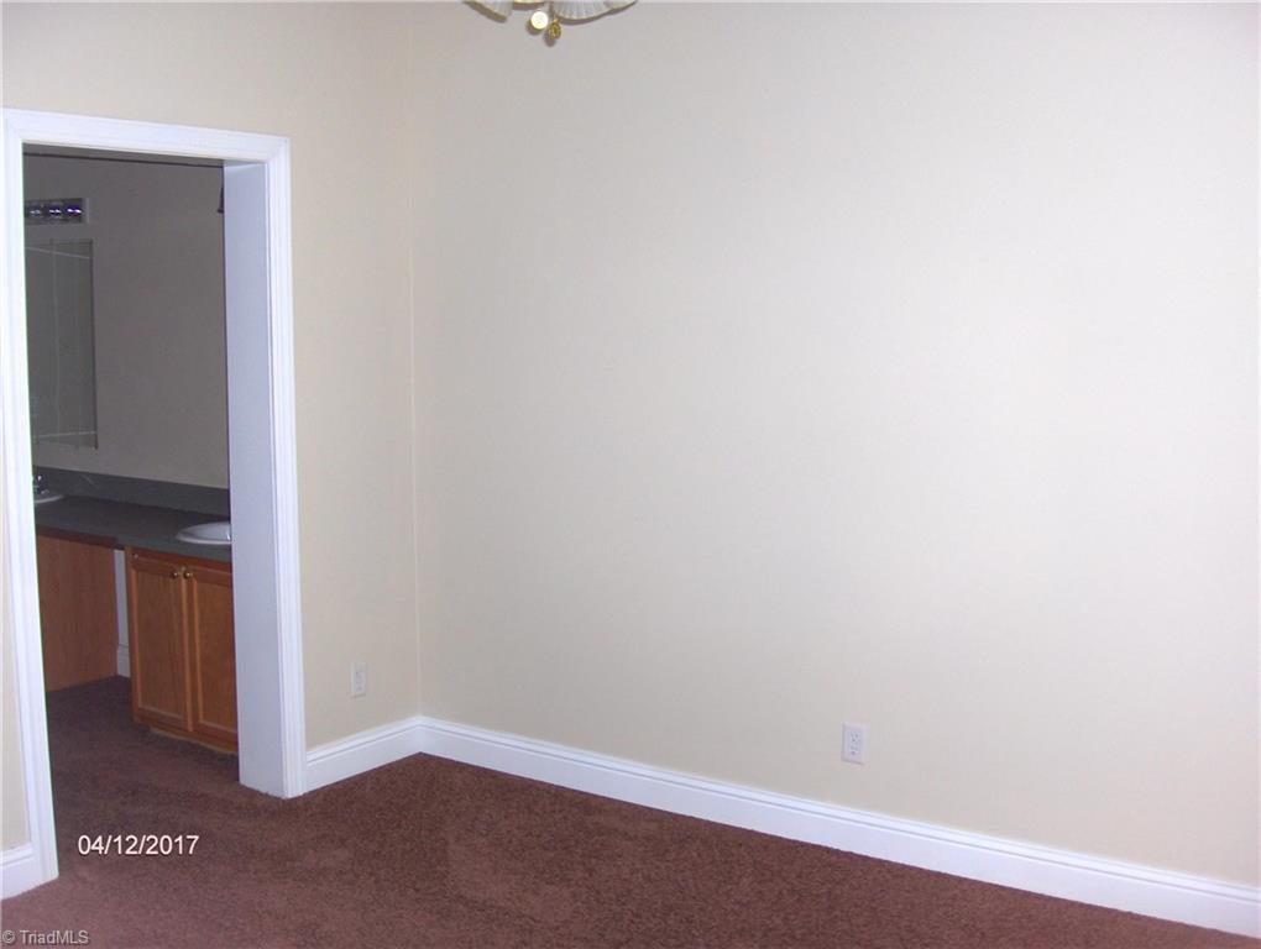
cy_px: 474
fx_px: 1423
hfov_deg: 47.8
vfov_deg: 36.9
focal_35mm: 39
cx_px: 630
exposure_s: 1/60
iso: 100
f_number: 2.8
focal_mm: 8
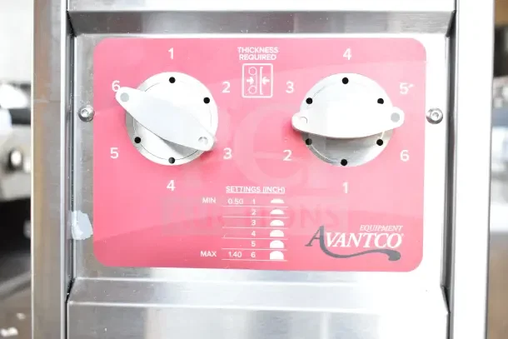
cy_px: 170
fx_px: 593
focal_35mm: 42
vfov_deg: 31.9
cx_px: 254
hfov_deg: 46.4
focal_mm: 28
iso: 1250
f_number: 4.2
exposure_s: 1/50
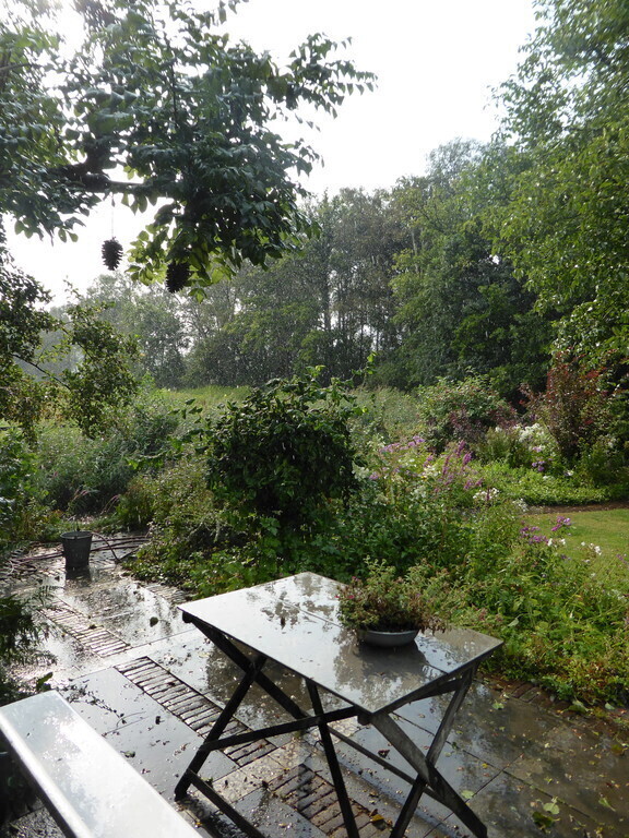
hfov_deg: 54.9
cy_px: 419
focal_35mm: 25
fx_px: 606
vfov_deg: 69.4
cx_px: 314
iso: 160
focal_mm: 4.3
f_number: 3.3
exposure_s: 1/500
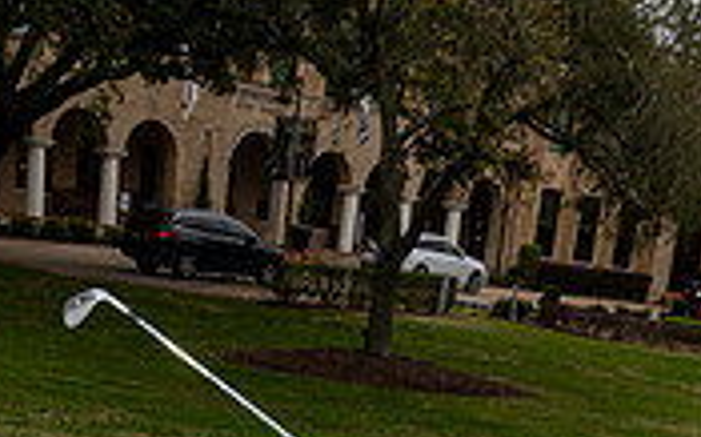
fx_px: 1603
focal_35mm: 84
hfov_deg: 24.7
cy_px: 886
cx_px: 348
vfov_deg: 13.3
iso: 200
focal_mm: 32
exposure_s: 1/250
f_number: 7.1
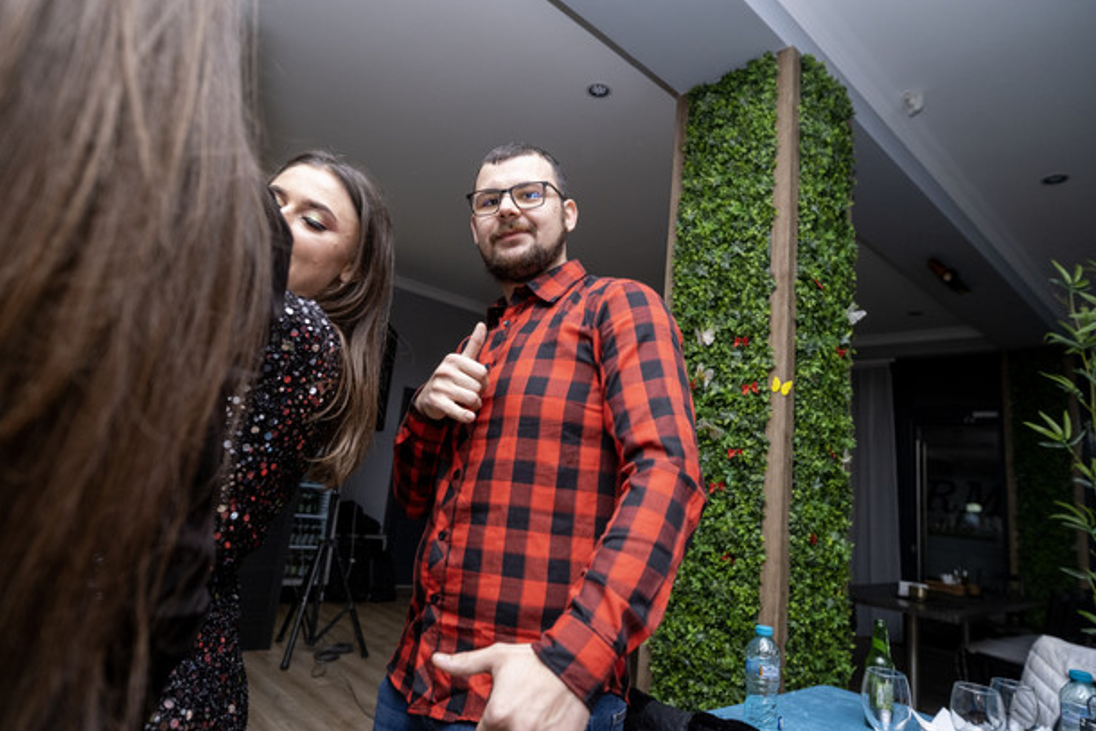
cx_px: 526
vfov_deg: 59.5
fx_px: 639
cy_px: 357
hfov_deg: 81.2
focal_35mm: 21
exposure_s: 1/200
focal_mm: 13
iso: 500
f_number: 2.2
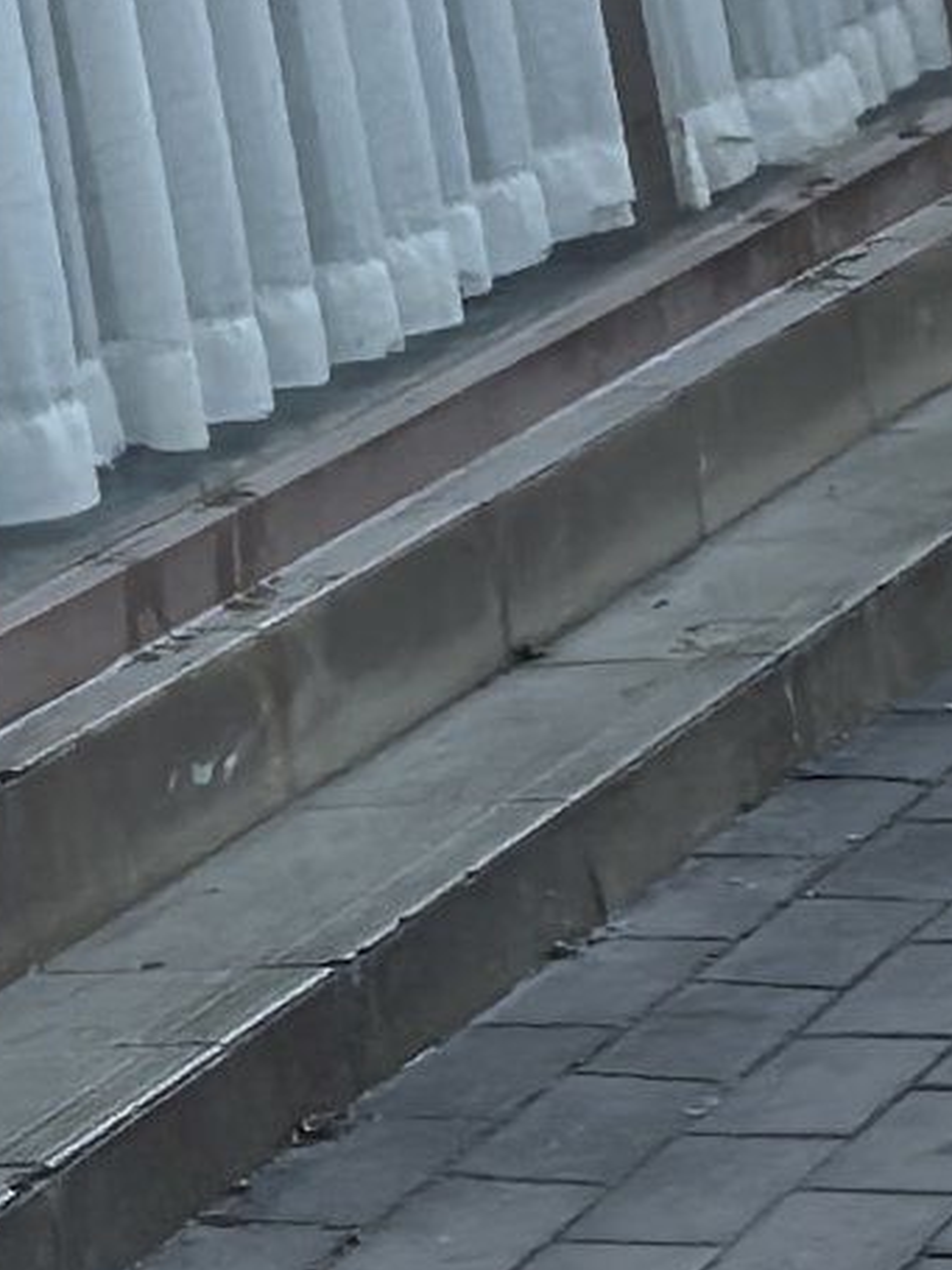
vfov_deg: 9.6
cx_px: -1069
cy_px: -1609
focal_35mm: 186
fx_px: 6824
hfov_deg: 7.6
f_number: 2
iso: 500
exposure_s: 1/2500
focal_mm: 6.98
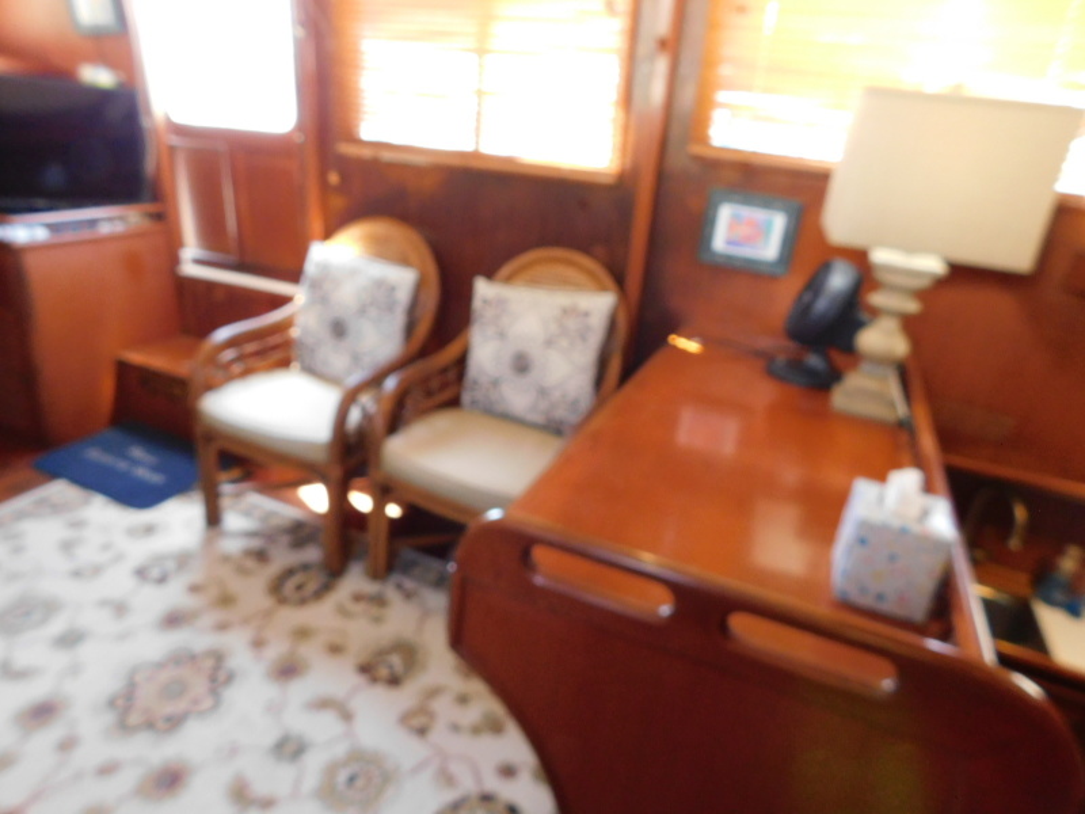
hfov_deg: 73.9
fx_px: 721
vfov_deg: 58.9
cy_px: 407
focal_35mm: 23
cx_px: 542
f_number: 3
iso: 400
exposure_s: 1/20
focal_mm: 4
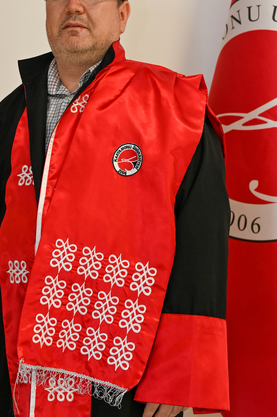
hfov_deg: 14.4
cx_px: 90
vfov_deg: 21.1
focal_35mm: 95
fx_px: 1098
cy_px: 59
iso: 560
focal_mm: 50
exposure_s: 1/60
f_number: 4
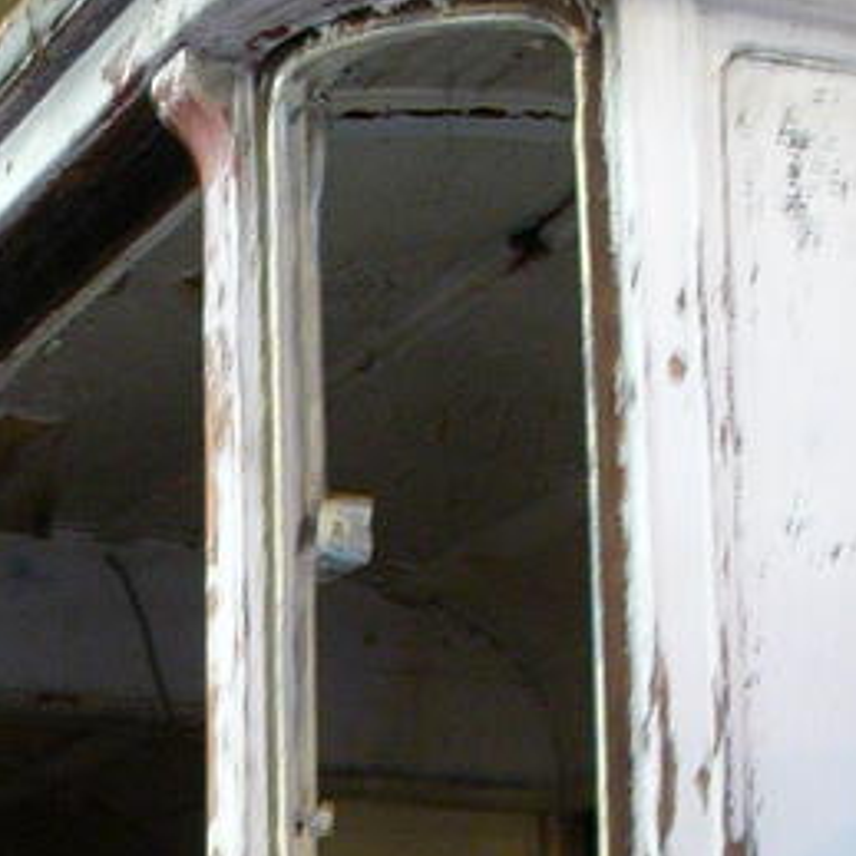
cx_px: 86
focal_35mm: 101
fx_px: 2826
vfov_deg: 16.5
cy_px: 1028
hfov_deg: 17.0
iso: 200
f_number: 2.7
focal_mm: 5.6
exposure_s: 1/4.8
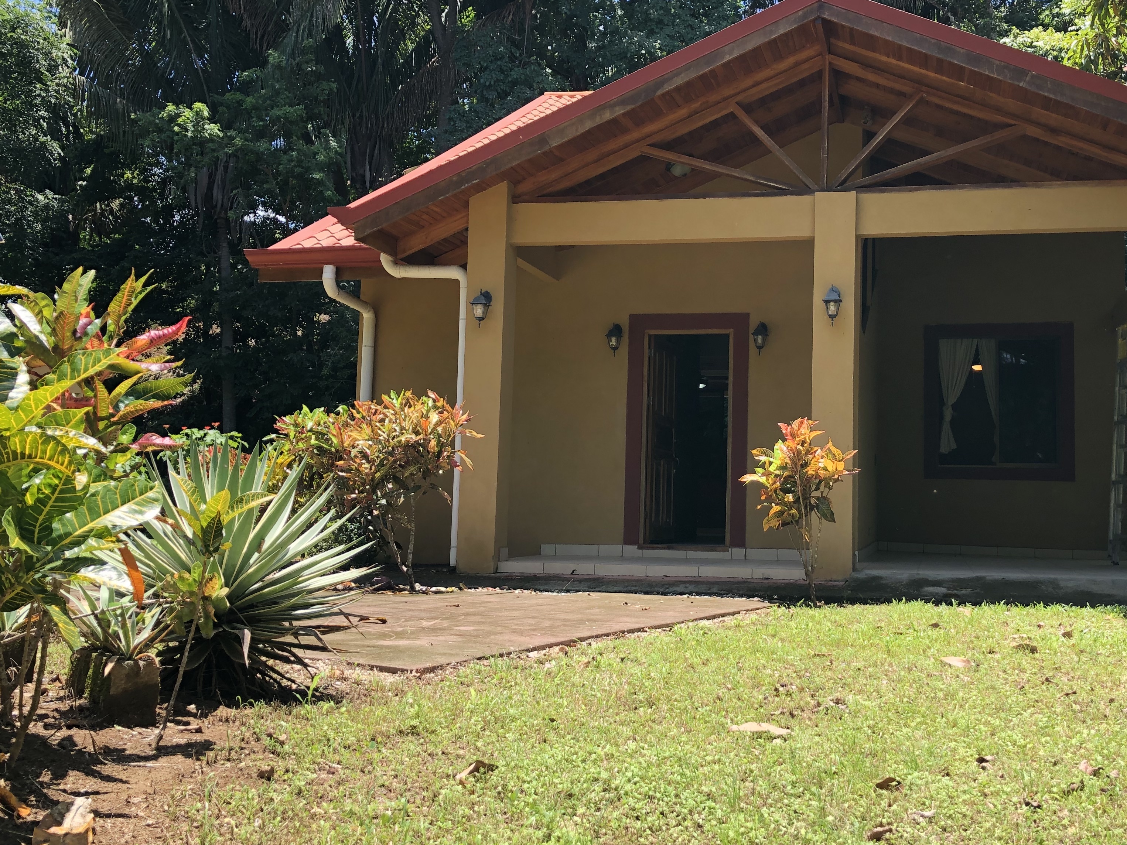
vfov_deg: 38.7
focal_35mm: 37
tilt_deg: +5.5
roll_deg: -0.1
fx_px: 1205
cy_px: 411
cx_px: 697
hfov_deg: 49.7
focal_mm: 4
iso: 20
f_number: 1.8
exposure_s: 1/527
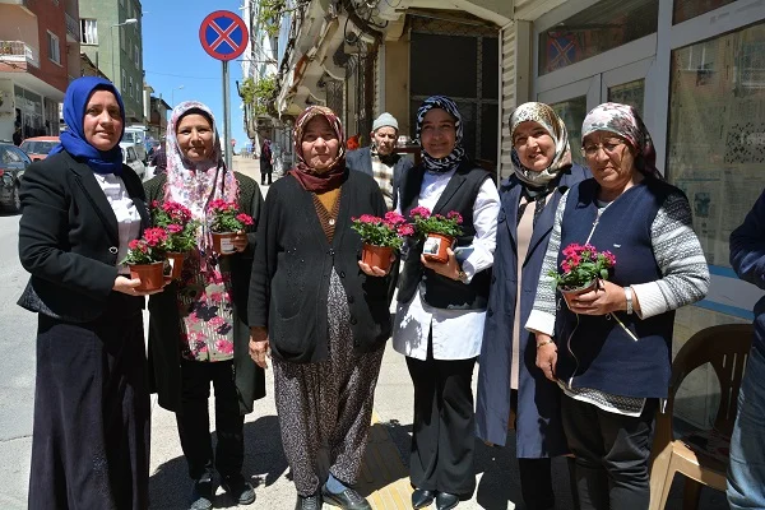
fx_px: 669
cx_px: 382
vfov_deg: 41.7
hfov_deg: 59.5
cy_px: 255
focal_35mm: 32
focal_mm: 21
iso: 125
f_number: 8
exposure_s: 1/250
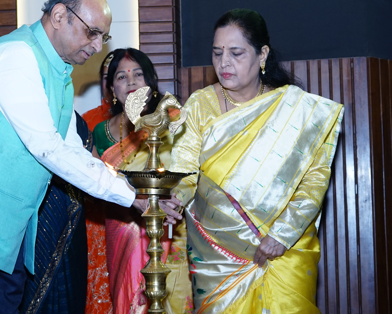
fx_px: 951
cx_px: 124
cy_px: 165
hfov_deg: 23.2
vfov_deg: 18.7
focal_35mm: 82
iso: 1250
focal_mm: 46
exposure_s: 1/125
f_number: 6.3
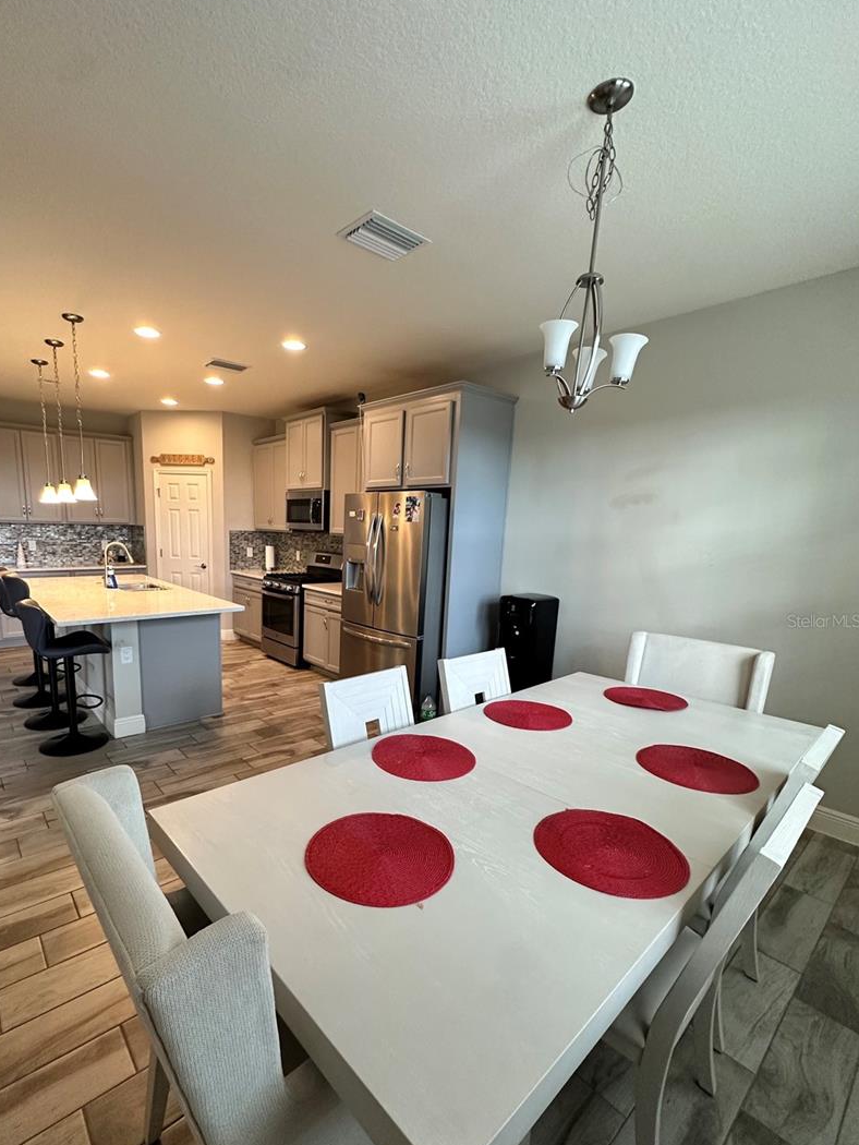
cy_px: 620
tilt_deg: -10.1
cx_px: 374
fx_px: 529
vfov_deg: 94.3
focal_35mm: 16
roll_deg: -2.0
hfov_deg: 77.8
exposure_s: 1/120
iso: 250
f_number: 2.2
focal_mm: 2.22
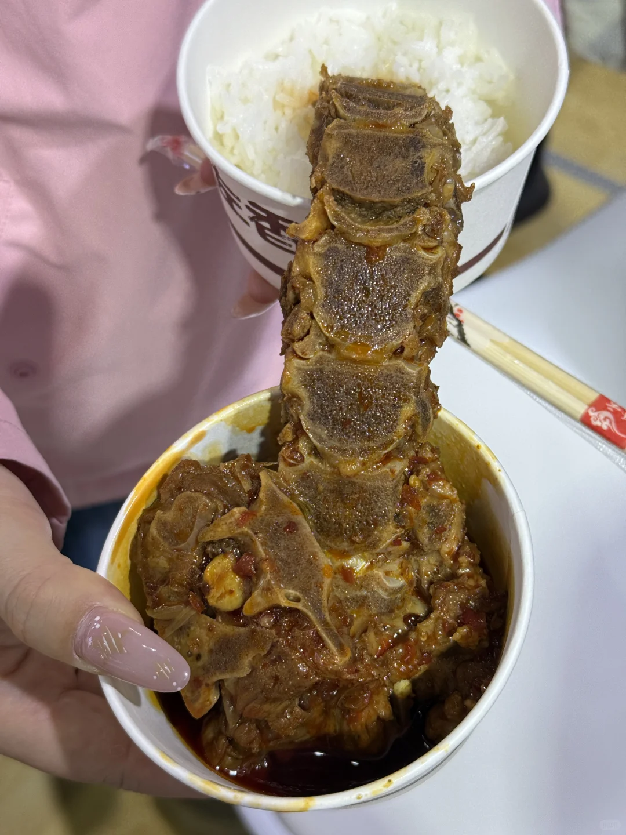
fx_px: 1157
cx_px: 313
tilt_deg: -59.9
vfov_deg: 39.7
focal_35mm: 48
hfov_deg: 30.3
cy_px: 418
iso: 64
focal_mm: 6.76
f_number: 1.78
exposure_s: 1/176
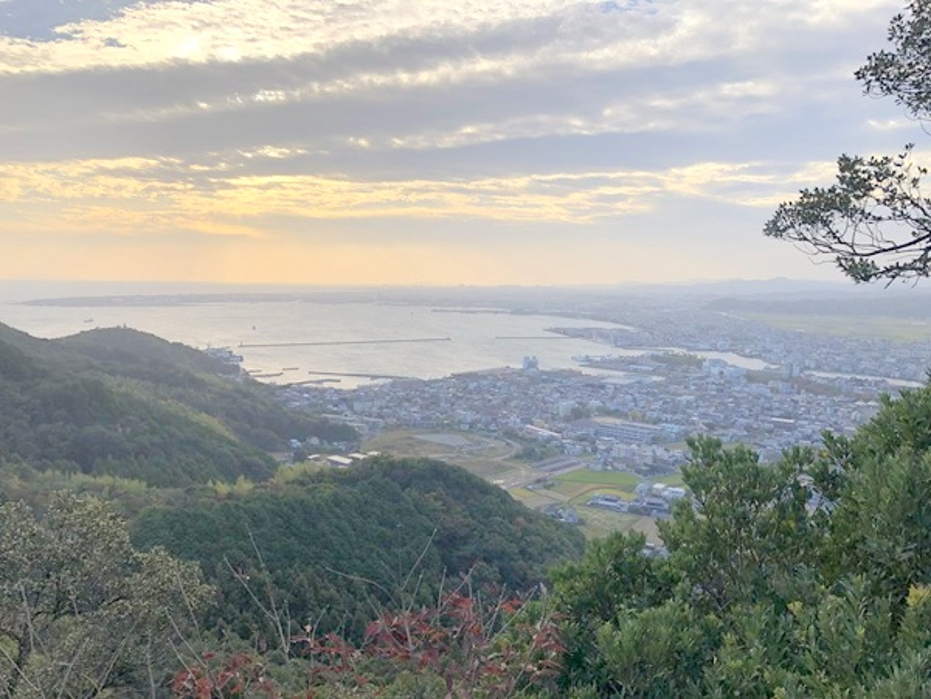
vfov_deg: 49.7
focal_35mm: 28
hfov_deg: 63.4
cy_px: 350
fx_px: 753
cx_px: 466
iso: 20
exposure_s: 1/1372
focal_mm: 3.99
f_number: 1.8
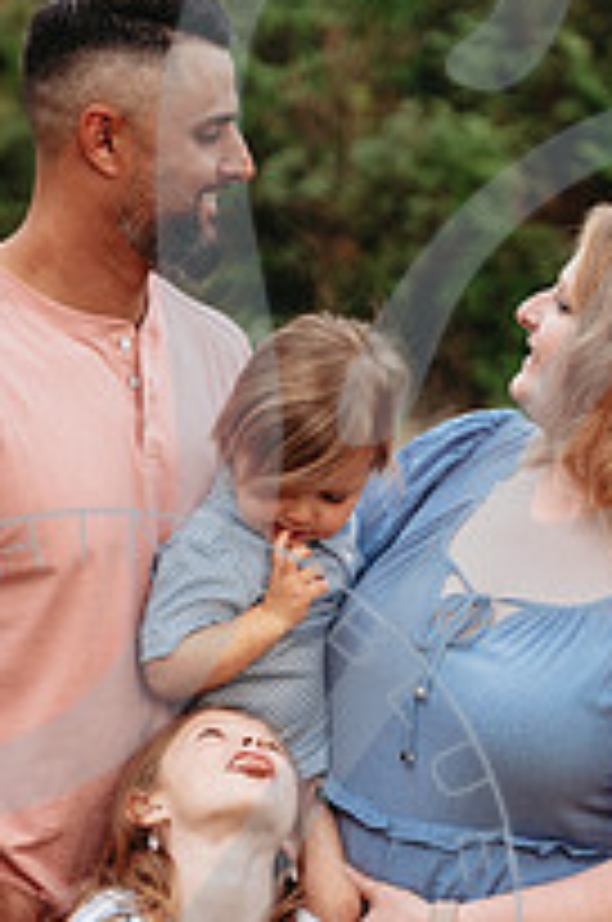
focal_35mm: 154
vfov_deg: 13.3
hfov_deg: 8.9
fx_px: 3940
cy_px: 585
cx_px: 306
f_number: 2.8
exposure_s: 1/200
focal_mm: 70
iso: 100
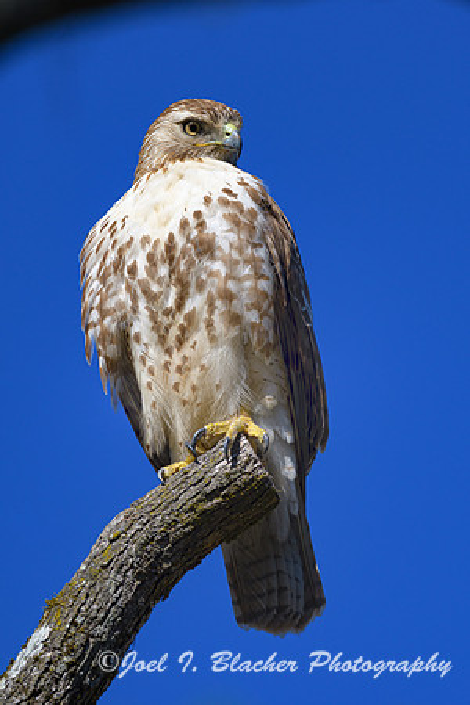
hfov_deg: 1.8
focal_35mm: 750
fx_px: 14686
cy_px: 352
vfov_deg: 2.7
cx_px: 235
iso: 110
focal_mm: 500
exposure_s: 1/1000
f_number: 5.6
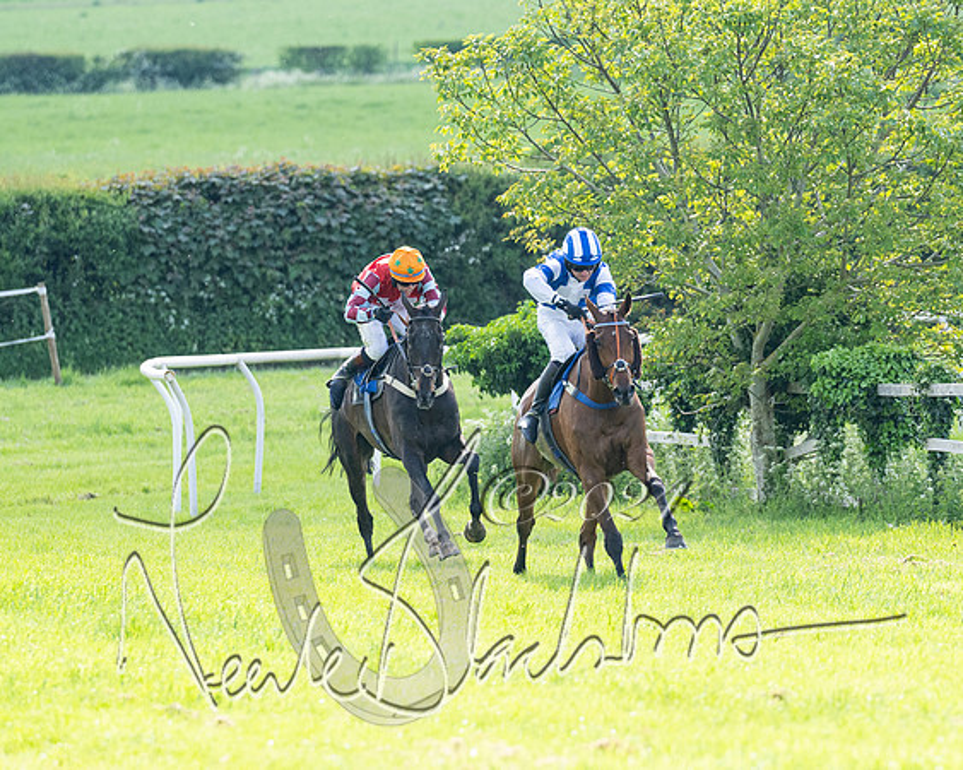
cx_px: 609
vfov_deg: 3.7
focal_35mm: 422
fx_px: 12034
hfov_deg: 4.6
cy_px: 378
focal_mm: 200
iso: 400
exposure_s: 1/1600
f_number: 4
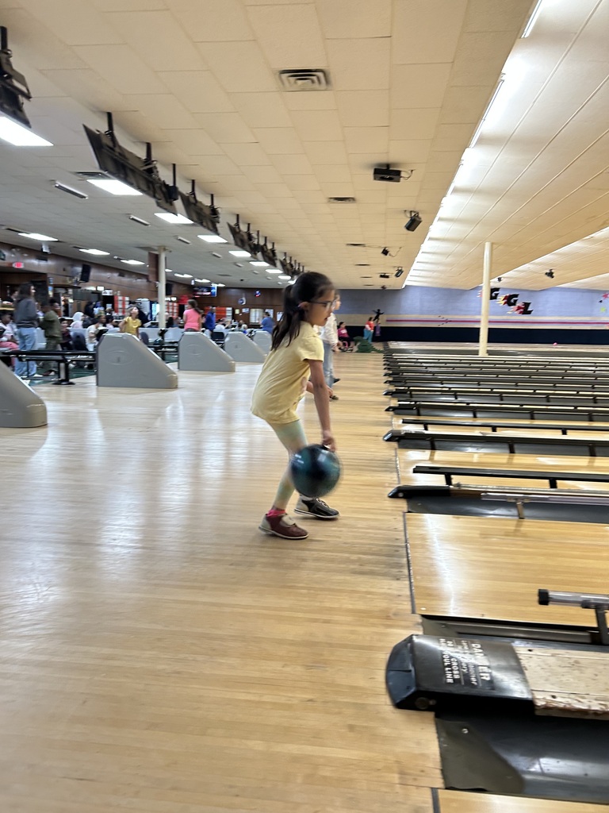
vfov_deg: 67.3
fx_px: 610
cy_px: 406
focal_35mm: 26
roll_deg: -0.7
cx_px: 304
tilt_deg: -6.6
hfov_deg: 53.1
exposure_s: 1/60
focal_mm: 5.7
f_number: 1.5
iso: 160
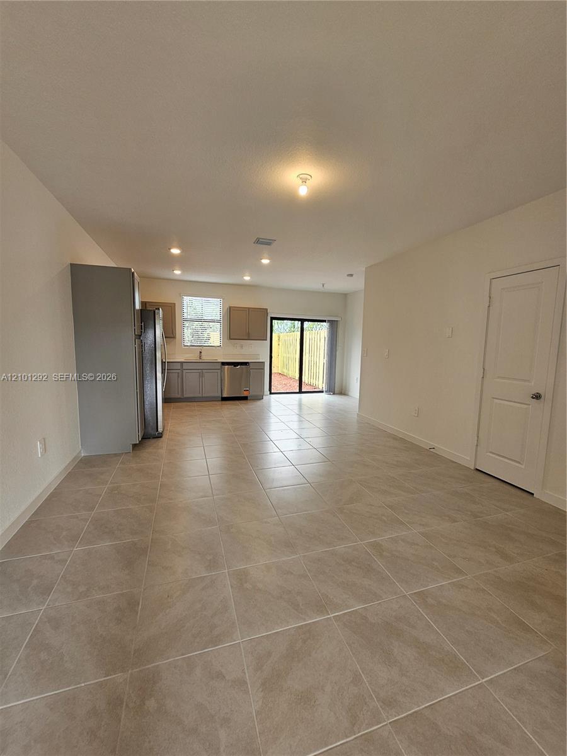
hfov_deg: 89.9
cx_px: 284
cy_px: 378
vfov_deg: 106.2
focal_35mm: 13
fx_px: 284
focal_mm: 2.2
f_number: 2.2
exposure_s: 1/60
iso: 50
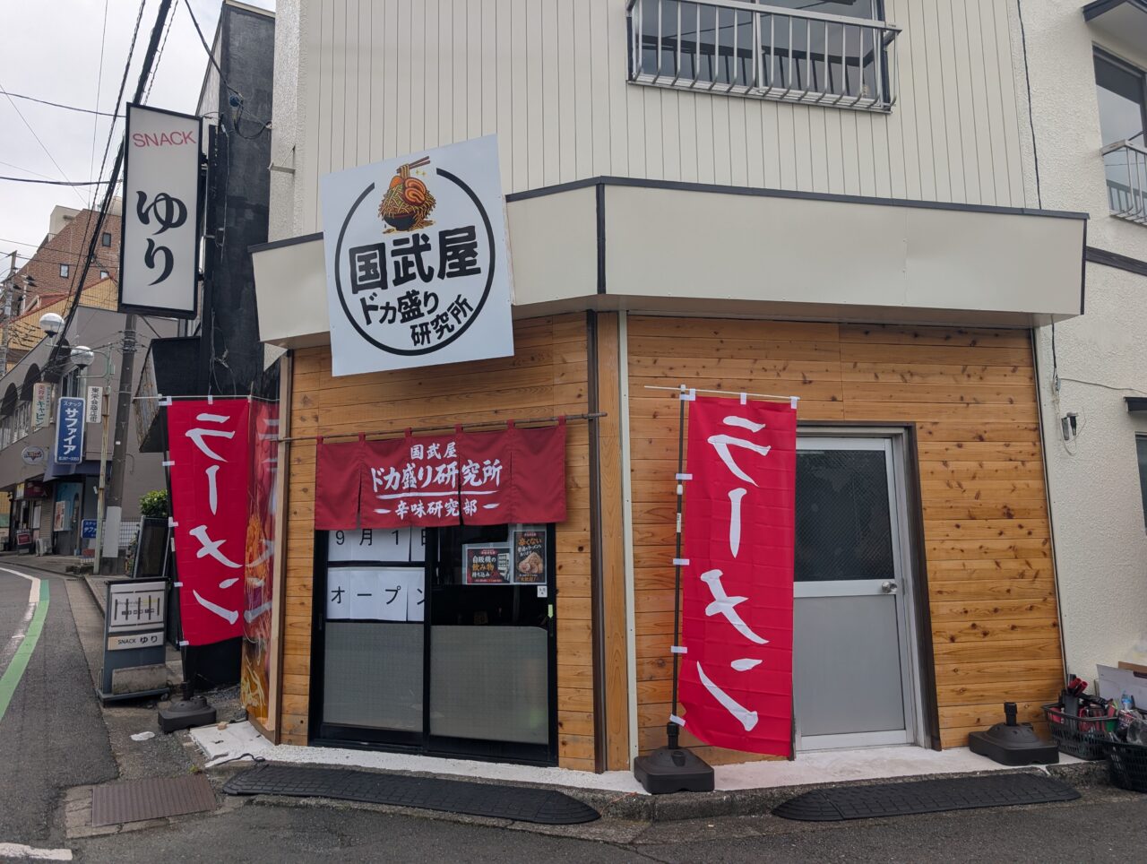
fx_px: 796
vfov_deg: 56.9
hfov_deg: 71.5
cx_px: 574
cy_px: 432
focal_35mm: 24
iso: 21
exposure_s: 1/1404
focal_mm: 6.9
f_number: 1.68
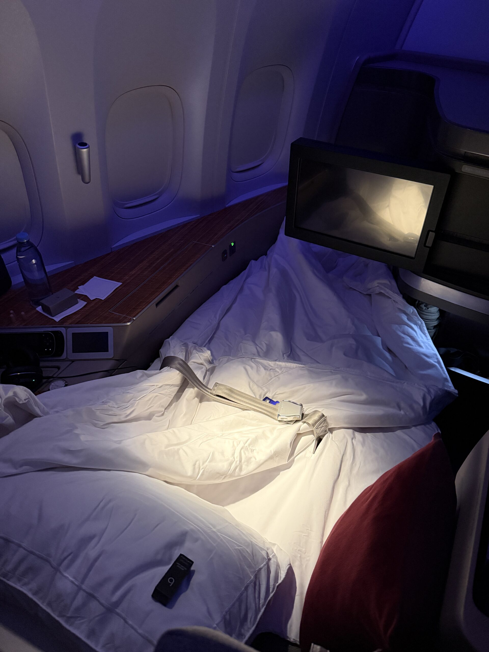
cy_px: 326
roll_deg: -2.9
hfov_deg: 56.8
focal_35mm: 24
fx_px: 452
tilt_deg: -35.8
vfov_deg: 71.6
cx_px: 244
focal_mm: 6.76
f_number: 1.78
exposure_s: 1/53
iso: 800
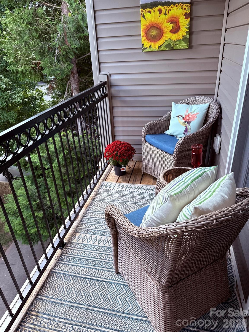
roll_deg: +3.9
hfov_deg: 56.8
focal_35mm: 24
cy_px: 166
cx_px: 124
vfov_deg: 71.6
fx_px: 230
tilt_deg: -27.0
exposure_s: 1/240
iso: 64
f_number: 1.78
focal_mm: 6.76
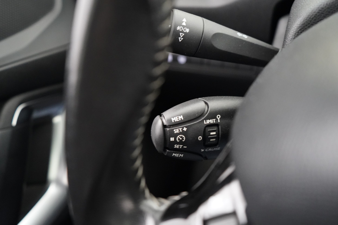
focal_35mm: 28
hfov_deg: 65.5
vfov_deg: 46.4
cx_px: 169
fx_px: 263
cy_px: 112
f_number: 3.5
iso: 10000
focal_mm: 28
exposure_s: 1/60
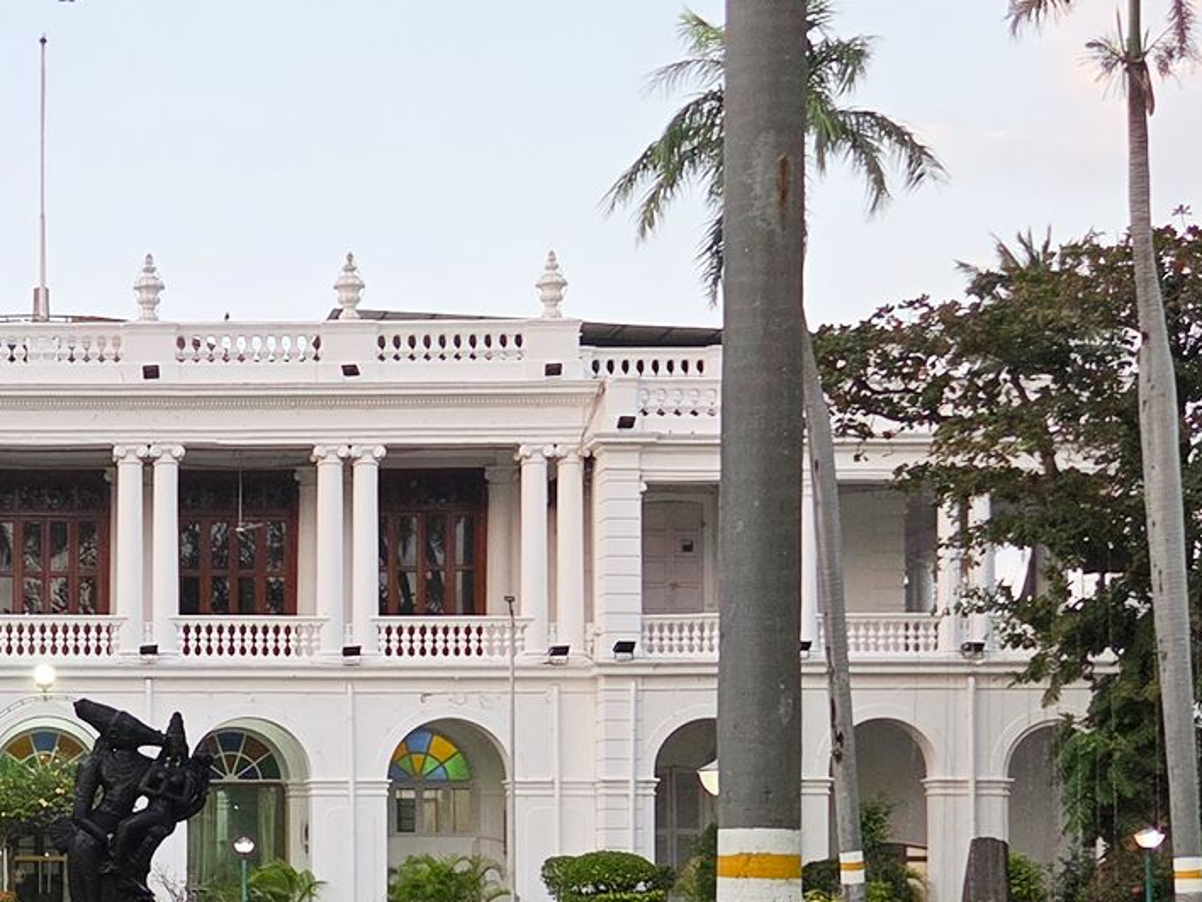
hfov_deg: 28.1
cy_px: 739
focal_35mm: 65
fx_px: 2257
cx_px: 12
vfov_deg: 22.2
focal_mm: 5.4
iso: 125
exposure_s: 1/180
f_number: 1.8
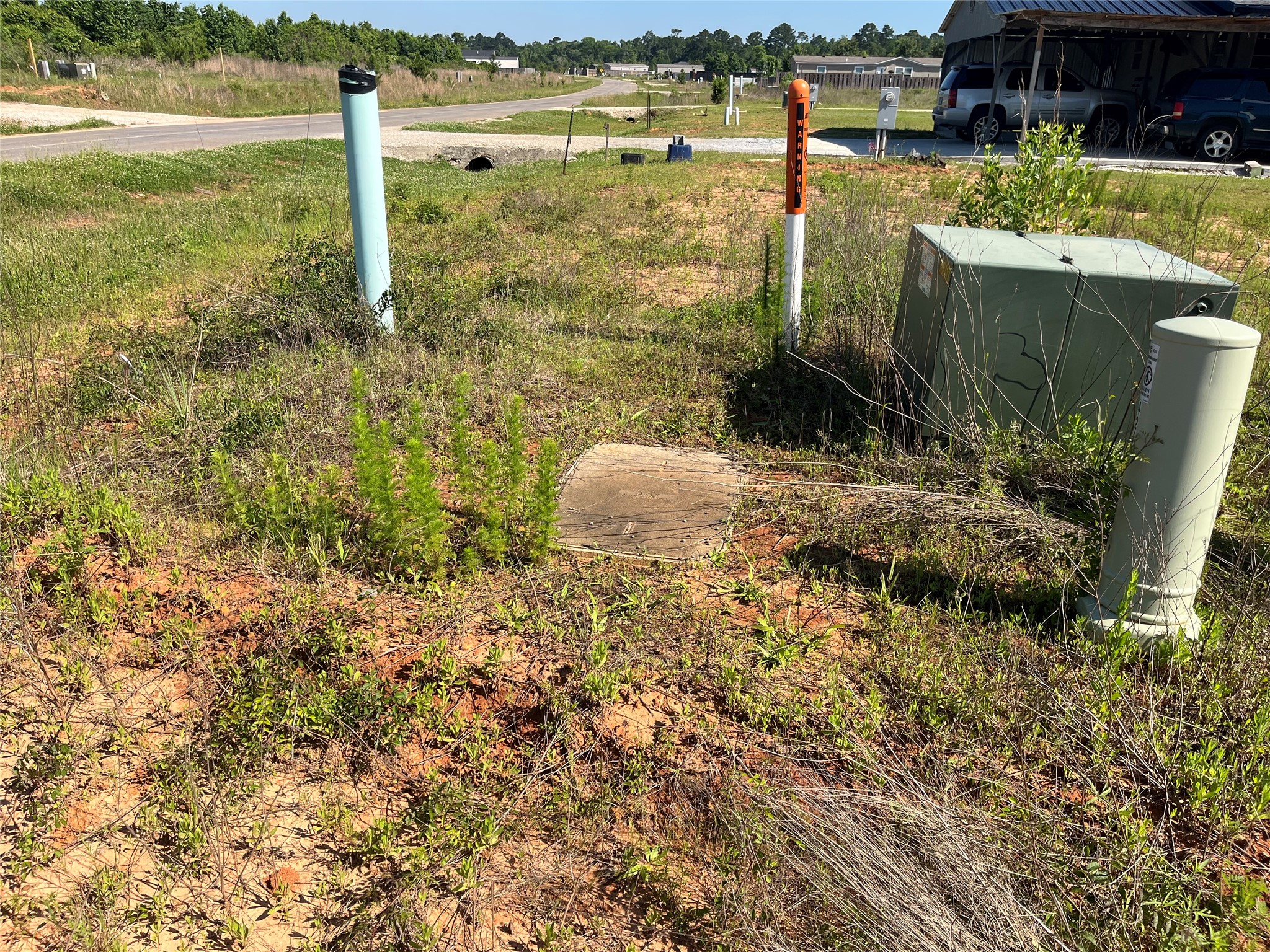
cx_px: 635
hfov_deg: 67.3
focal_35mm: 26
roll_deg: -1.1
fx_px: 954
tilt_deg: -22.1
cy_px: 476
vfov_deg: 53.1
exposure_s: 1/2268
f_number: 1.6
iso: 50
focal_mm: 5.1
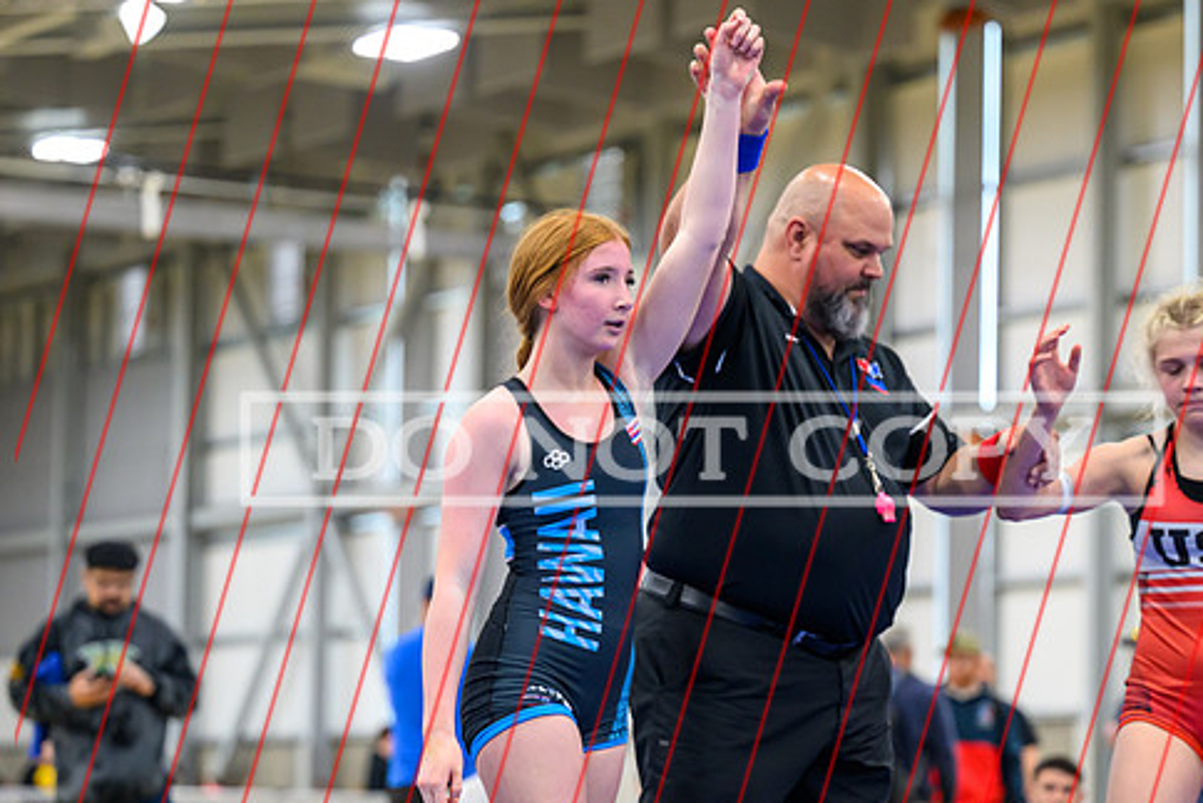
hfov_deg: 16.0
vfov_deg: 10.7
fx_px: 4278
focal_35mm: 128
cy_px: 517
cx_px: 595
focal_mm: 89
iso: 2800
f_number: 2.8
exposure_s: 1/800
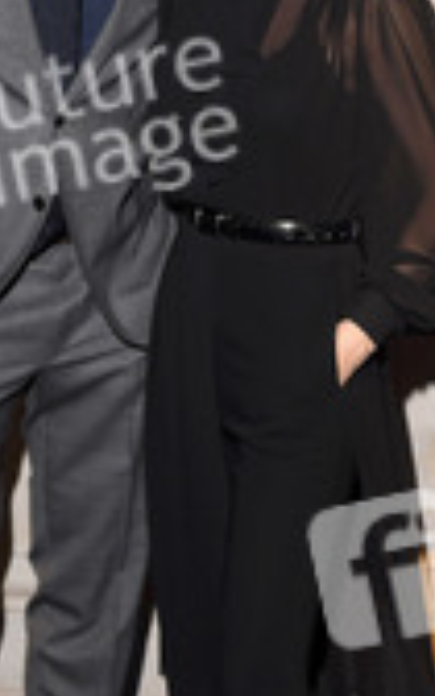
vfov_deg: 19.5
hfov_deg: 12.2
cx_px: 145
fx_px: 2030
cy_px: 344
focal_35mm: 107
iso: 1250
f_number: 3.2
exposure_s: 1/320
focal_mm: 44
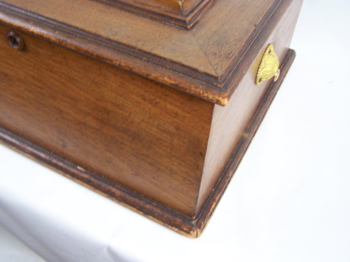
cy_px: 131
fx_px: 384
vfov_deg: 37.7
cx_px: 175
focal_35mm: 38
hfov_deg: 49.0
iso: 80
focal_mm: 6.3
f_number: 2.8
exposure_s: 1/30
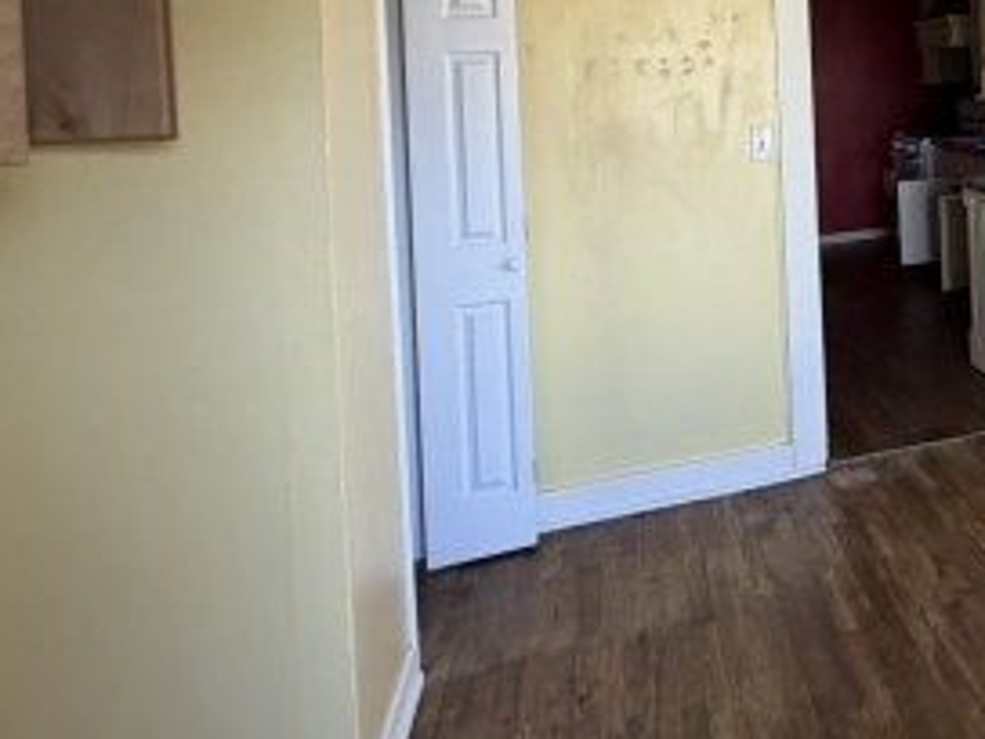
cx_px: 1028
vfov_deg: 39.8
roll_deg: +1.9
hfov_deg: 45.0
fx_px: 939
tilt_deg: -0.4
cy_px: 76
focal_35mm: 33
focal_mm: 2.22
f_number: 2.2
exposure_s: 1/121
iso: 250
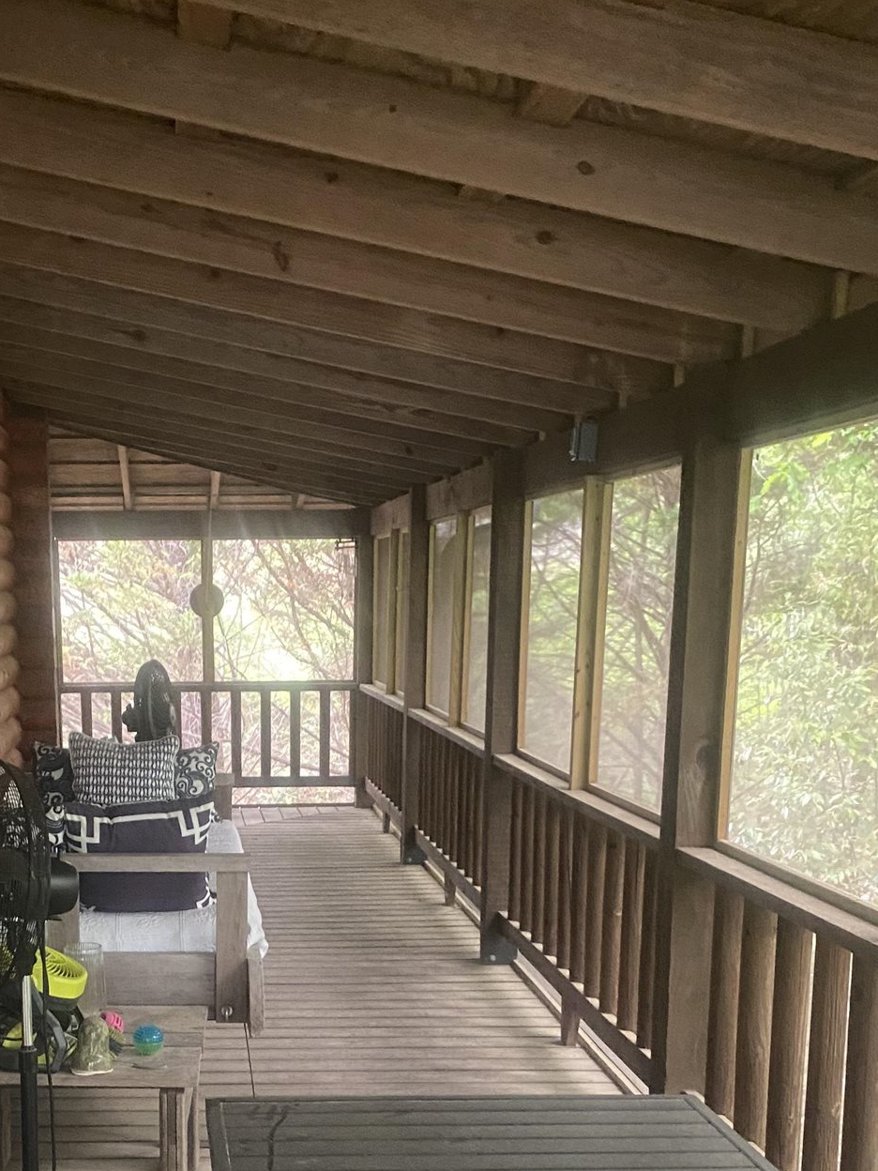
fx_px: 1623
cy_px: 985
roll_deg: +0.4
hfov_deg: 29.7
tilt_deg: -12.7
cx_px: 204
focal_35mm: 48
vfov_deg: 37.8
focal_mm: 4.25
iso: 640
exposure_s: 1/31
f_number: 1.8
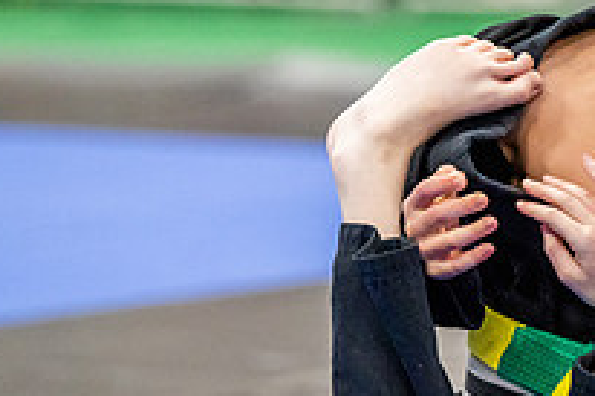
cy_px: 314
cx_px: 679
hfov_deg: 5.2
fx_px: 6523
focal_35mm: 395
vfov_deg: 3.5
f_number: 2.8
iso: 5000
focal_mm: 140
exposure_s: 1/500
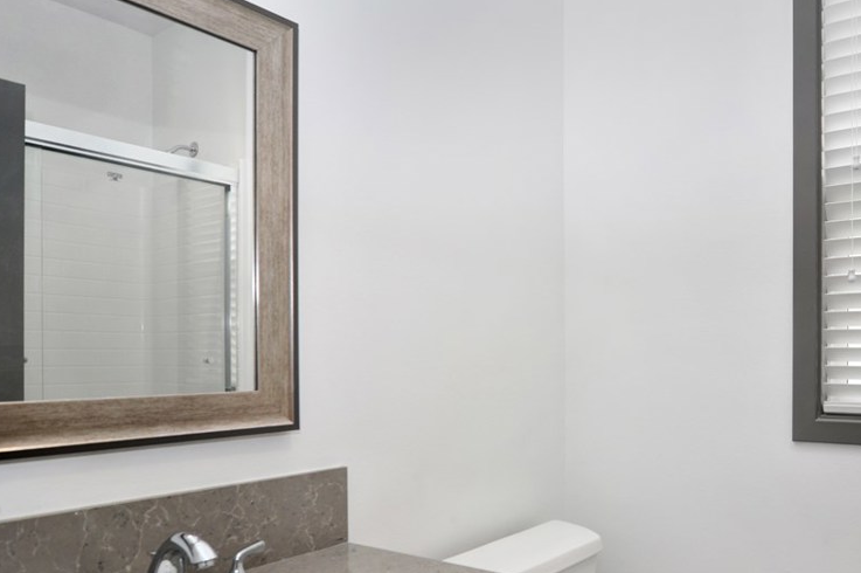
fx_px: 597
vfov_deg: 50.4
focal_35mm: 25
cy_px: 374
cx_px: 550
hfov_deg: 70.1
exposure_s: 1/60
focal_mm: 12
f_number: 7.1
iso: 400
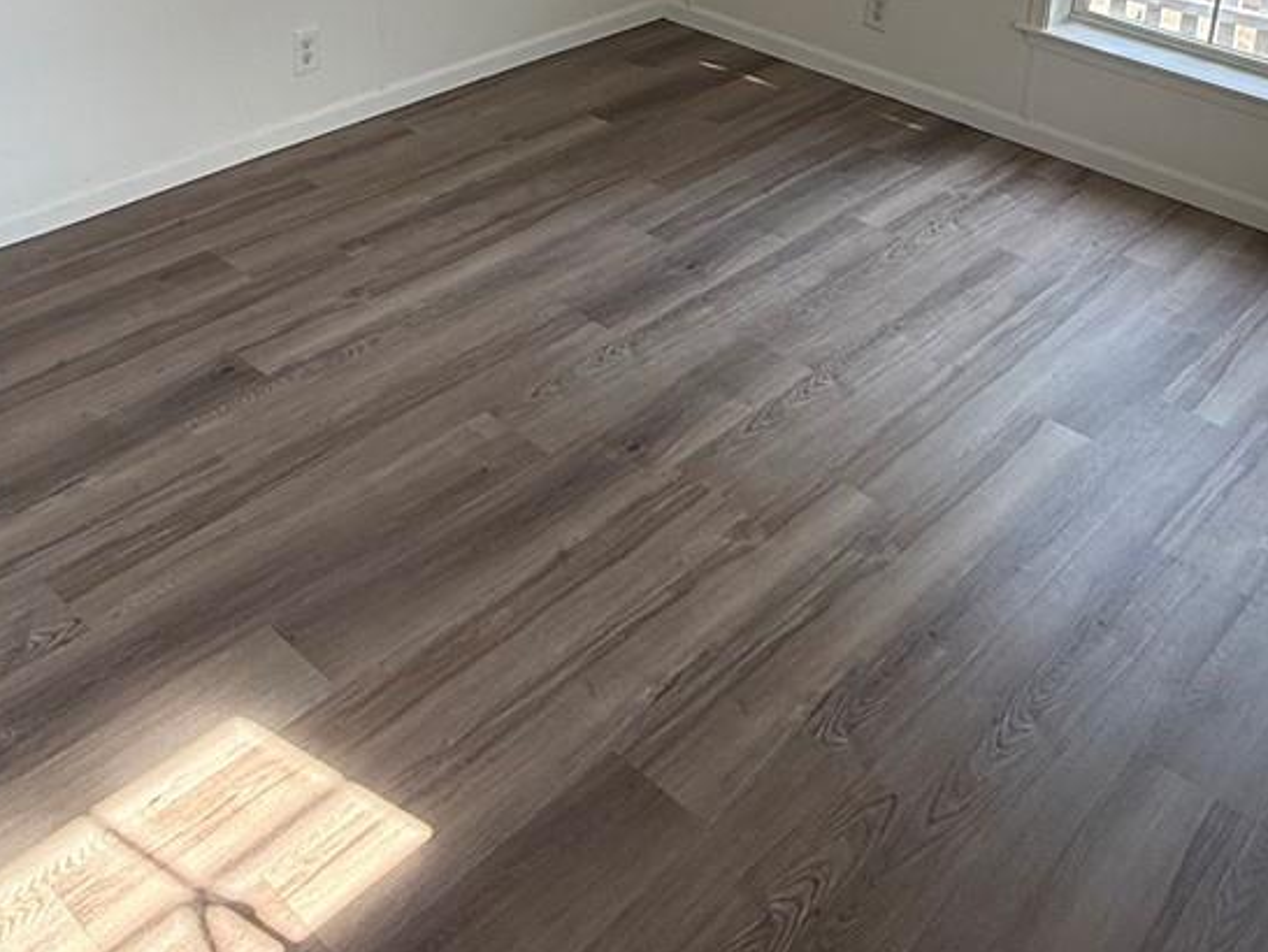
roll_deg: -2.6
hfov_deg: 45.7
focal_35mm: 41
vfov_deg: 31.6
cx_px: 606
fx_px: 1503
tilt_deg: -16.9
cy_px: -63
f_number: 2.2
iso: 80
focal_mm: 2.22
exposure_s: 1/99
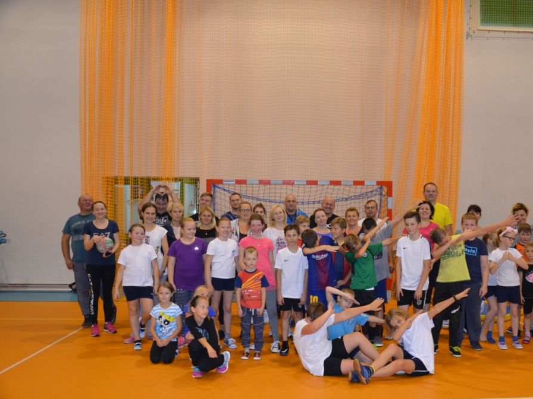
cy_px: 201
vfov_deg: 41.2
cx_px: 300
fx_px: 532
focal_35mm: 35
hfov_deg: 53.1
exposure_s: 1/60
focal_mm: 21
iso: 720
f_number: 3.8
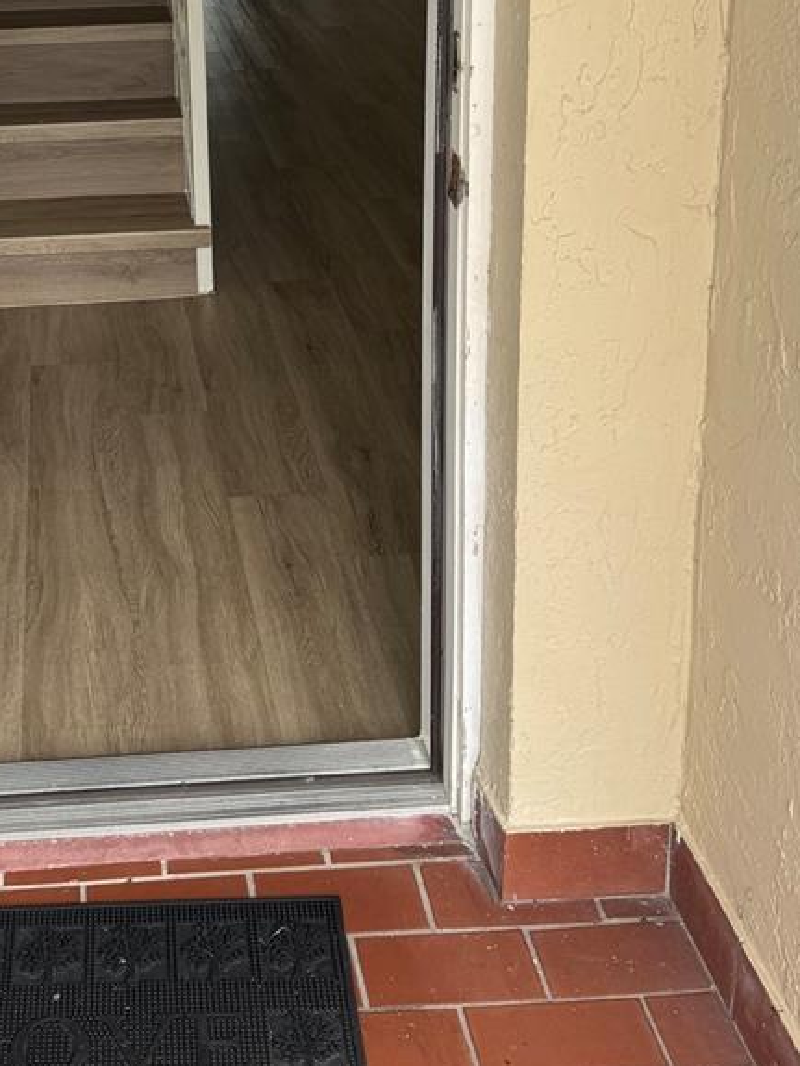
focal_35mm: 50
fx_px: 1541
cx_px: 135
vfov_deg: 36.3
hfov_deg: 28.4
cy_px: 144
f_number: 1.78
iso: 80
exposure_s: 1/354
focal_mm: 6.76
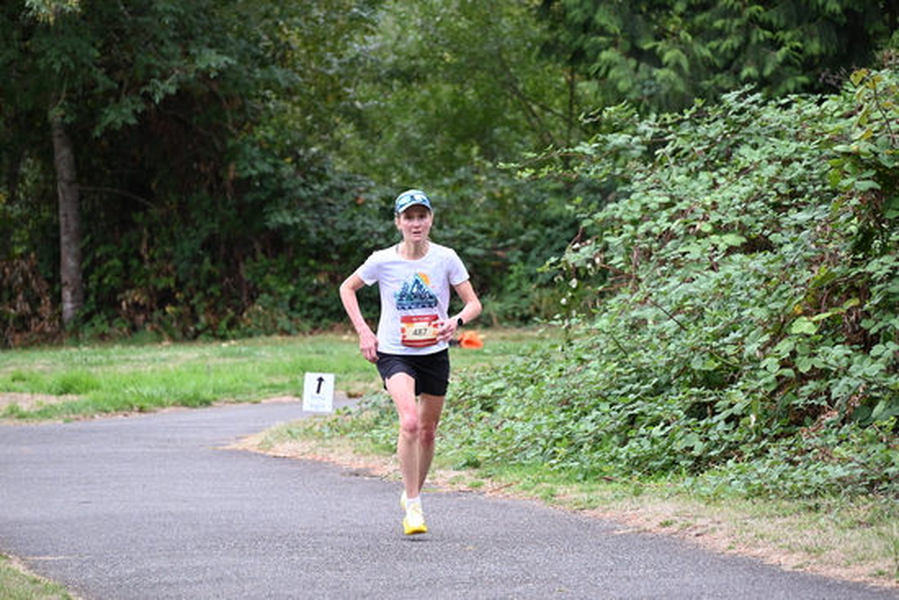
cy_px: 300
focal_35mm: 200
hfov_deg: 10.3
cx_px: 450
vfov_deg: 6.9
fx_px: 4995
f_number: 6.3
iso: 1400
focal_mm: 200
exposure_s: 1/250
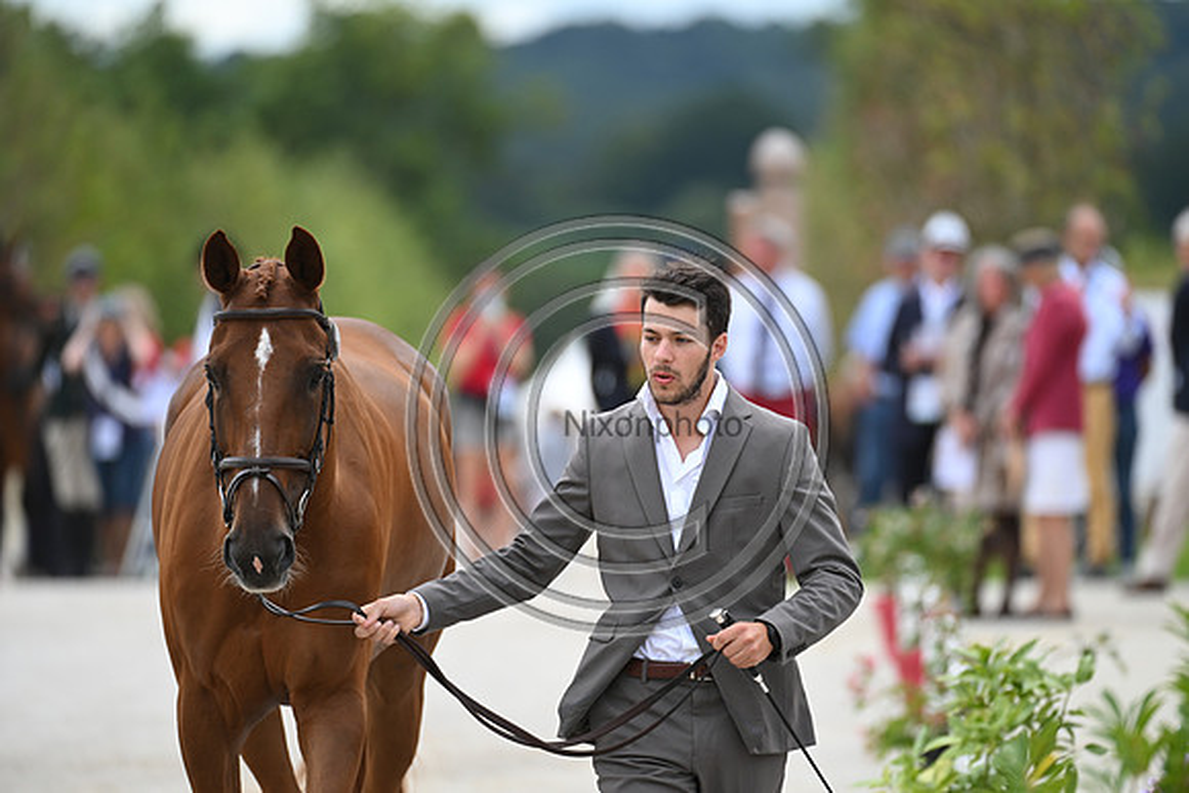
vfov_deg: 3.4
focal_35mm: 400
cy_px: 396
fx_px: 13214
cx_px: 594
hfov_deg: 5.2
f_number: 5.6
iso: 560
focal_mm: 400
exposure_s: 1/1600
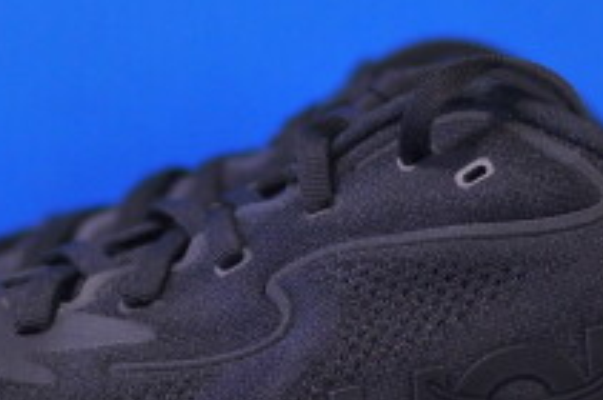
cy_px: 184
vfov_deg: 4.8
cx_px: 234
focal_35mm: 285
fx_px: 4766
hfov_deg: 7.2
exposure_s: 1/320
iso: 250
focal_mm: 50
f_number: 2.2
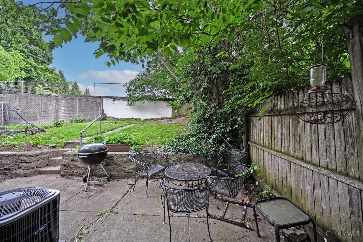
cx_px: 182
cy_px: 121
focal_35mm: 14
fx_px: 141
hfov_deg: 104.3
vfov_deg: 81.2
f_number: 5
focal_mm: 14
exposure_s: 1/250
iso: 200
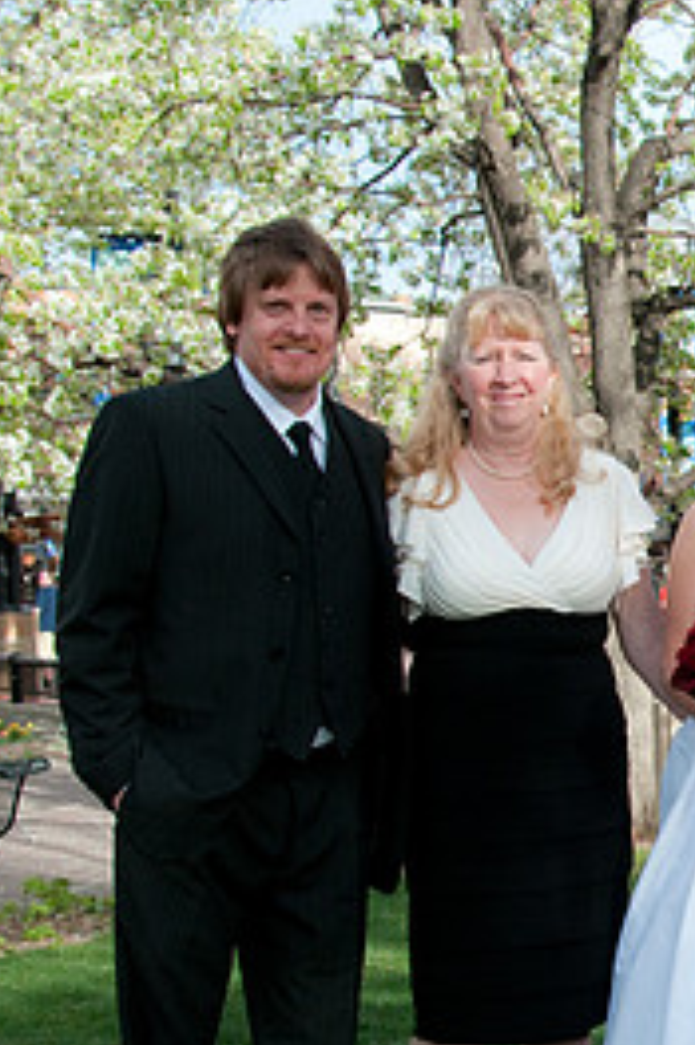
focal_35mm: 86
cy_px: 634
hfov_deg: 15.0
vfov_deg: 23.6
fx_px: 2494
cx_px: 965
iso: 320
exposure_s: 1/250
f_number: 8
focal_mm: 26
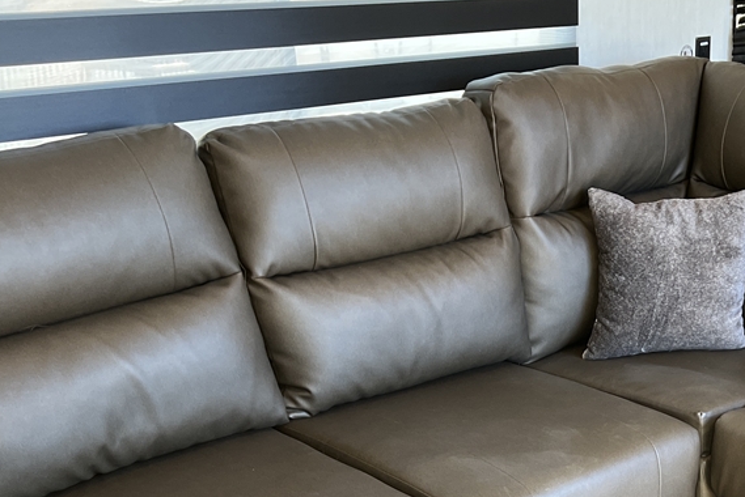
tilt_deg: -24.7
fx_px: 1180
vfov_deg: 23.2
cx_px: 674
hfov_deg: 33.2
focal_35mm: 57
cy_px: 446
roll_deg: -2.8
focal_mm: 5.7
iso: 125
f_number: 1.5
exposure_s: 1/102
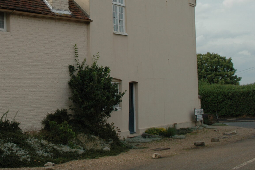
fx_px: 524
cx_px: 54
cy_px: 22
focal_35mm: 74
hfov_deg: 26.9
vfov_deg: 18.1
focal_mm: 28
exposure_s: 1/320
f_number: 7.1
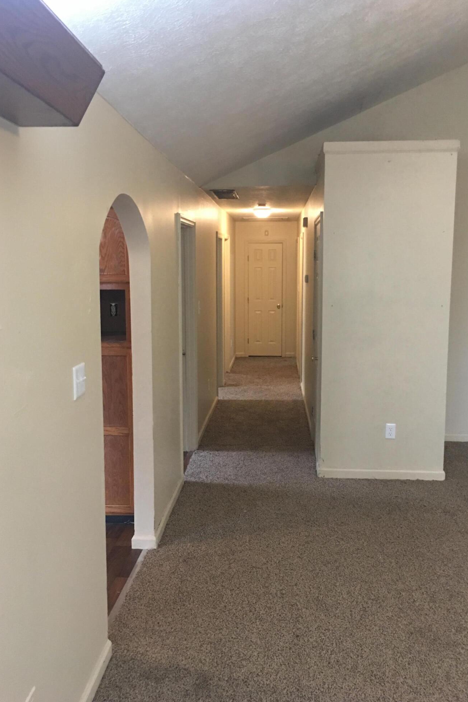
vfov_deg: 60.3
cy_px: 347
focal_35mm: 31
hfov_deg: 42.3
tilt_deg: -7.4
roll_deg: +0.2
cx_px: 246
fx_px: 605
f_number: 2.2
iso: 100
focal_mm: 4.15
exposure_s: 1/10
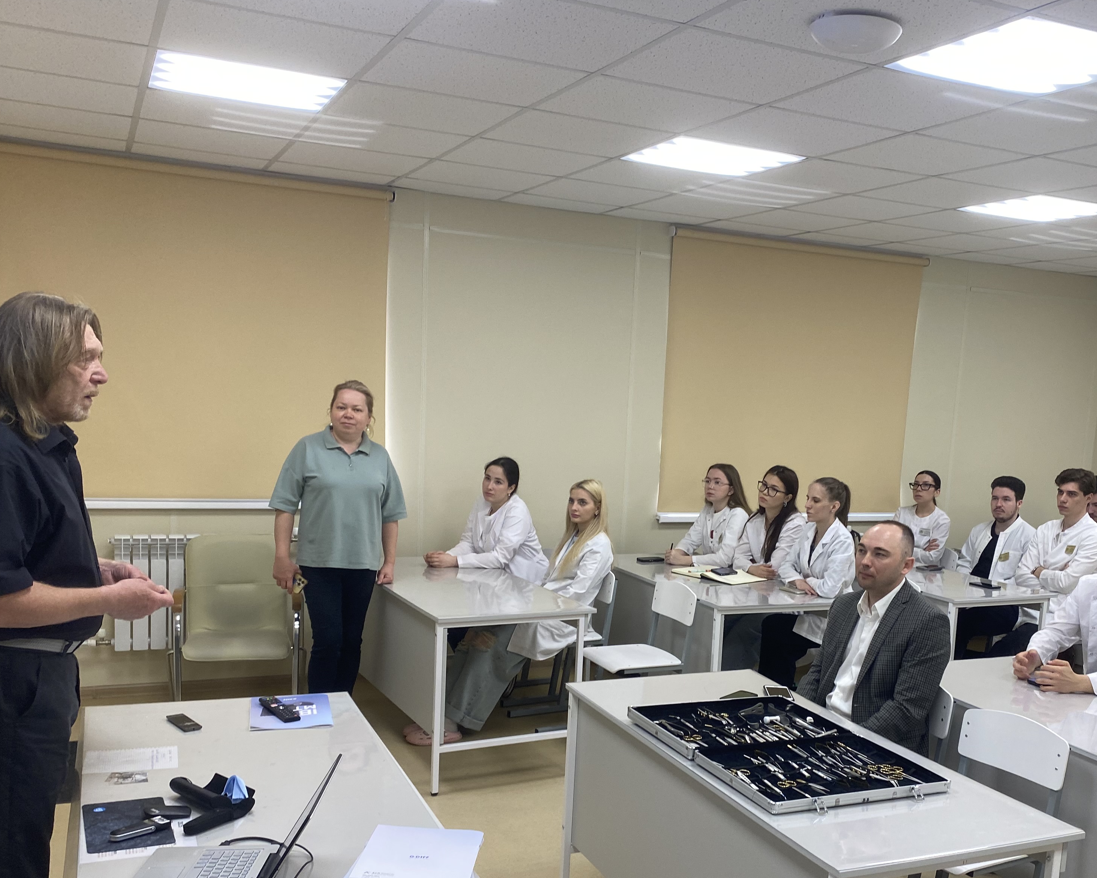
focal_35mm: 35
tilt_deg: -10.1
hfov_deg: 51.1
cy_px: 539
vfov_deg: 42.0
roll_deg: -3.4
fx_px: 1136
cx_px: 667
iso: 80
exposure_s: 1/100
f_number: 1.8
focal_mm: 4.25
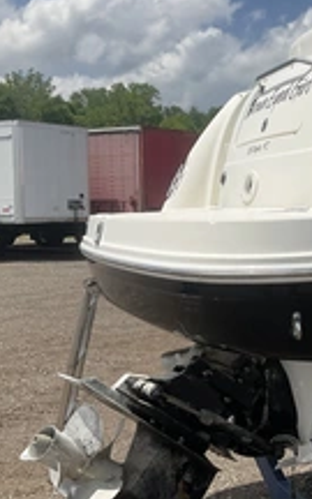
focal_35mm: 57
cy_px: 254
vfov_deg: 35.7
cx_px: 384
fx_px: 775
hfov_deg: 21.0
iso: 25
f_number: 1.8
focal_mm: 3
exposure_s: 1/2959
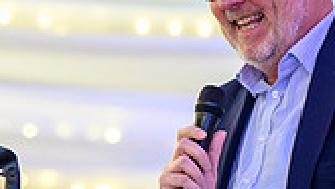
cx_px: 105
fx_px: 4097
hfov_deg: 4.7
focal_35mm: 461
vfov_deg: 2.6
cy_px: 48
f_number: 2.8
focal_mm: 120
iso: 12800
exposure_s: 1/200
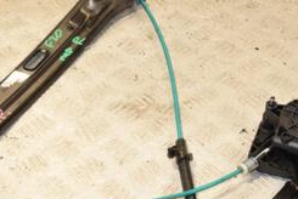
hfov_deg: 23.1
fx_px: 729
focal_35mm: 88
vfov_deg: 15.5
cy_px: 146
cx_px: 158
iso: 800
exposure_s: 1/200
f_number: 7.1
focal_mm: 24
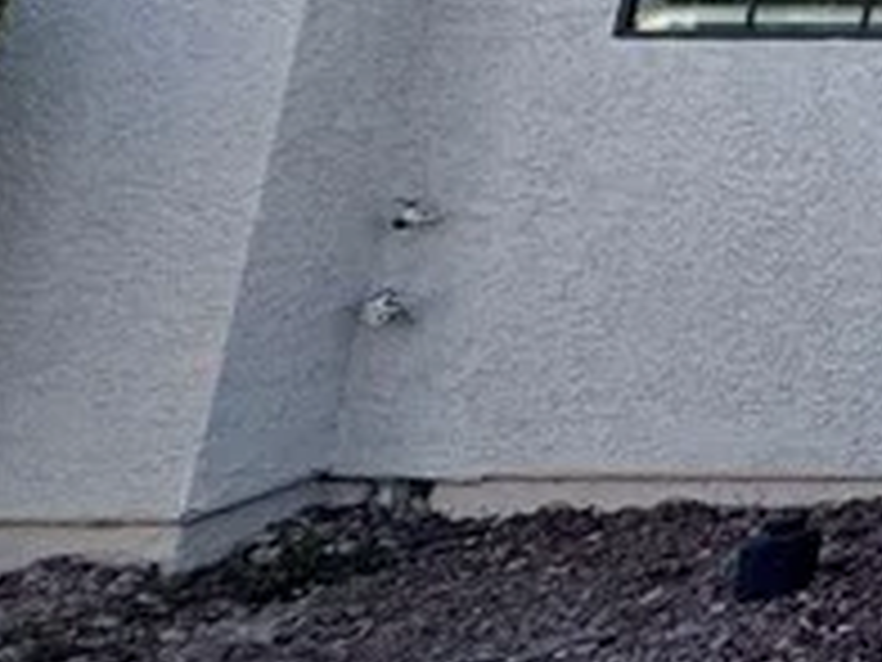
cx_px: 2282
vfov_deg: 16.4
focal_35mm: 73
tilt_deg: +14.4
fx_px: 1860
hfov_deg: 13.9
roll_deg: +0.3
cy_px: -581
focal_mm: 2.22
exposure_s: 1/533
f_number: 2.2
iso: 40
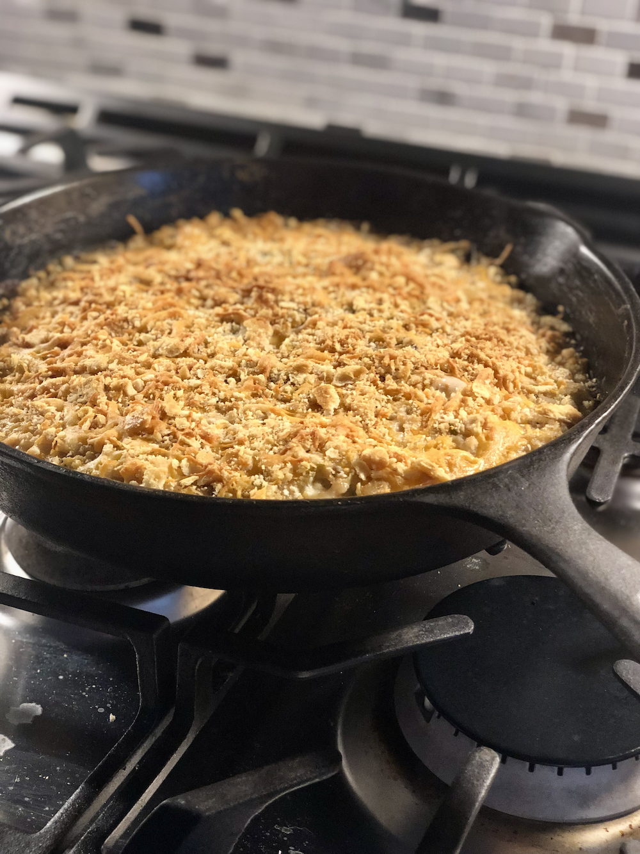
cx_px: 320
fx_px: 1282
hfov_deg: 28.0
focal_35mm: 52
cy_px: 427
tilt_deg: -31.6
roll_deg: -1.8
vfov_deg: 36.8
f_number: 2.4
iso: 160
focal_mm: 6
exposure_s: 1/13
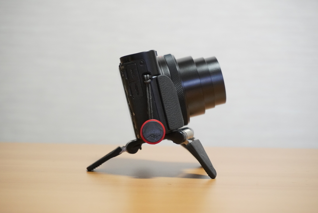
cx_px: 159
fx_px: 650
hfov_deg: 27.5
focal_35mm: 74
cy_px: 106
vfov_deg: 18.6
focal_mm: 49
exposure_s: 1/80
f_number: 5.6
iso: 3200
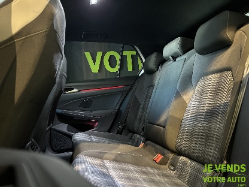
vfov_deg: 53.1
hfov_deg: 67.3
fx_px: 187
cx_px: 124
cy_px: 94
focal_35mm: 26
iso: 800
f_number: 1.5
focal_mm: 5.7
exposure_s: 1/30
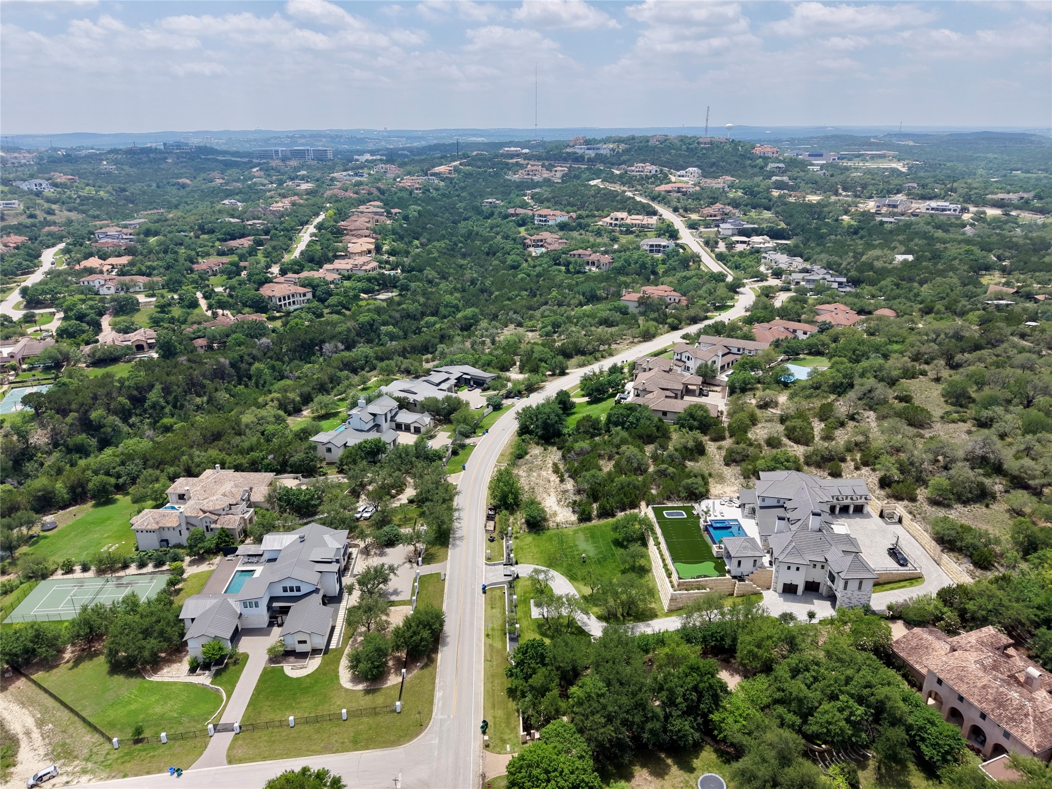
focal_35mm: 24
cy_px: 394
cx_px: 526
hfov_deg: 71.6
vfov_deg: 56.8
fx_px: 729
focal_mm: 8.67
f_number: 1.8
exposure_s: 1/6000
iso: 280
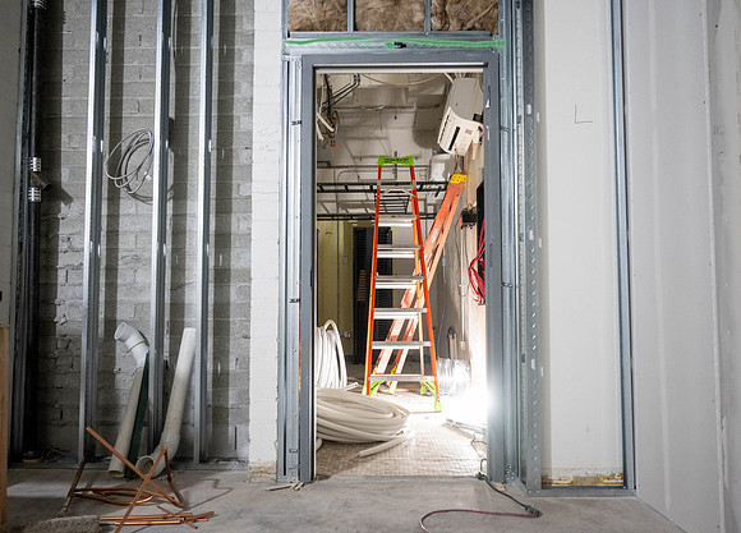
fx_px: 668
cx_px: 374
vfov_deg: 43.5
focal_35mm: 32
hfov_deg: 58.0
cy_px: 267
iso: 2000
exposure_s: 1/125
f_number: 4
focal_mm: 30
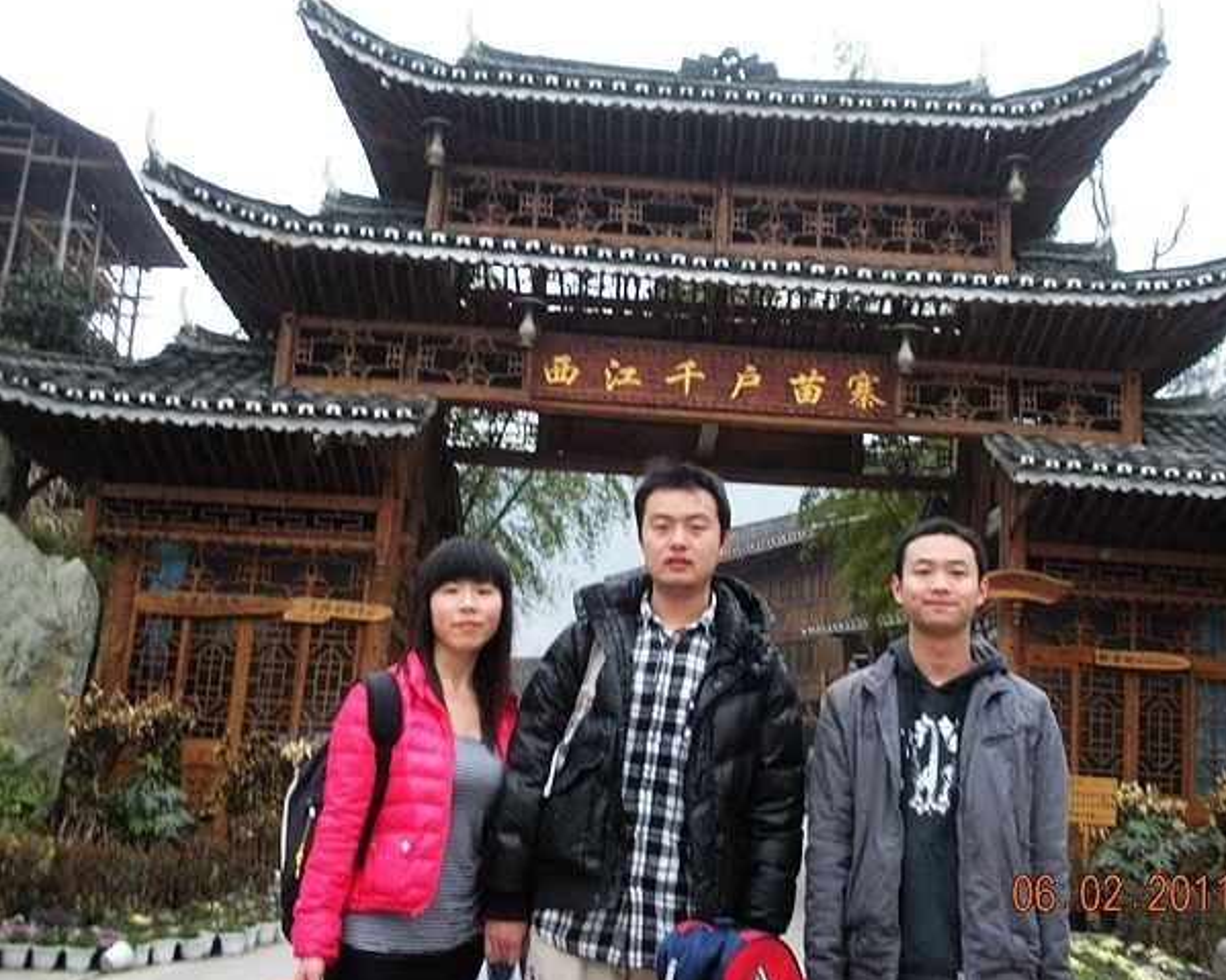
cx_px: 731
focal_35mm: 42
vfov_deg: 35.7
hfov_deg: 43.6
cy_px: 459
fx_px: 1524
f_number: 3.5
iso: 400
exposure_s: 1/21.6
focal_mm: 6.3
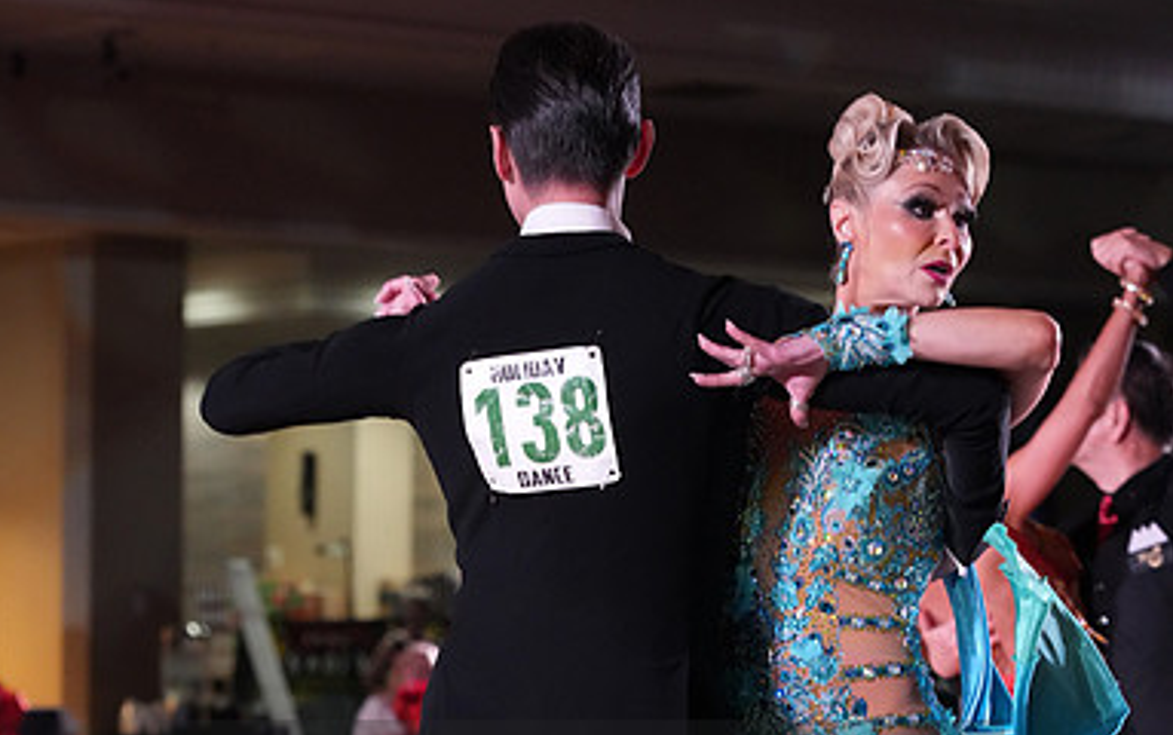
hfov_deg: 12.9
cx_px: 583
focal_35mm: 162
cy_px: 824
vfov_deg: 8.1
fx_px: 5183
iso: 5000
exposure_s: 1/320
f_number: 5
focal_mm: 105
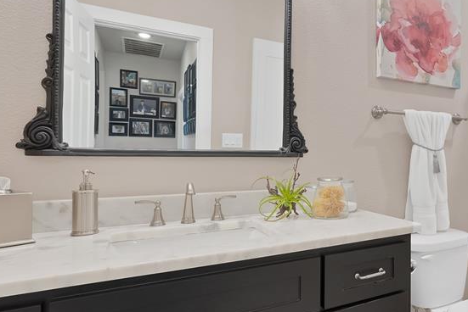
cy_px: 157
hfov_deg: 63.6
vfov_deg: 49.6
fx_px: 338
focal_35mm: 26
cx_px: 371
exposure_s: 1/5
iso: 640
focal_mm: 14
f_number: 9
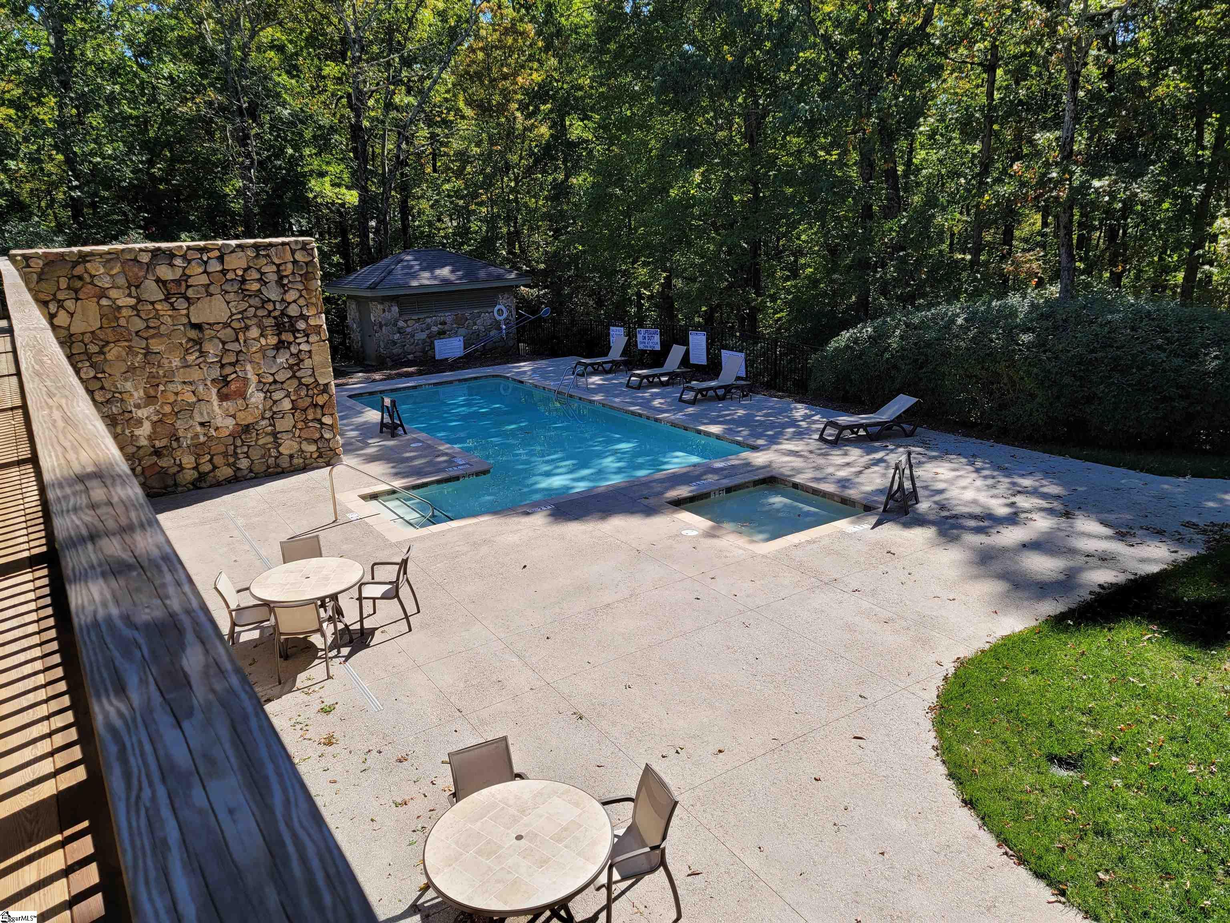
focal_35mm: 25
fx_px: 888
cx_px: 615
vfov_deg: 54.9
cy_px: 462
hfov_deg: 69.4
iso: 20
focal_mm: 7
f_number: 1.8
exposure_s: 1/527
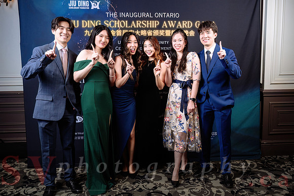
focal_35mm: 30
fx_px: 241
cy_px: 94
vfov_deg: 44.3
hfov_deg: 62.5
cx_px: 168
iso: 500
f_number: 5
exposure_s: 1/160
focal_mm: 25.5
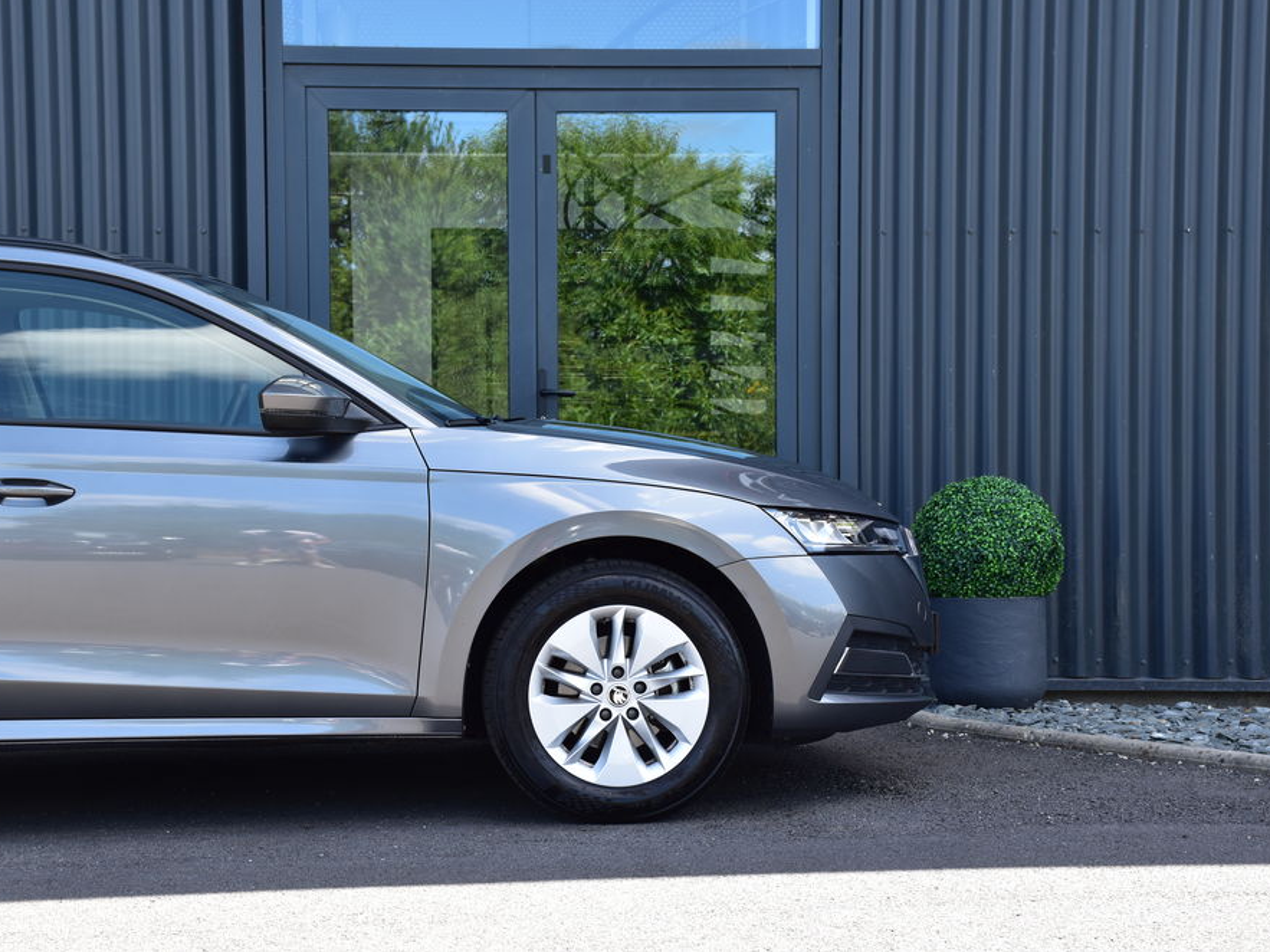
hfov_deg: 26.5
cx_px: 583
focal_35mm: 74
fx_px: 2698
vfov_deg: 20.0
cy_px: 474
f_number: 9
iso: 400
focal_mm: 45
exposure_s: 1/125
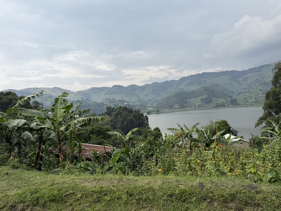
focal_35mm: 24
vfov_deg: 56.8
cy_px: 106
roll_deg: +3.0
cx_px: 140
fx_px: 195
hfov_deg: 71.6
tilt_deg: -4.4
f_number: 1.78
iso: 80
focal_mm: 6.76
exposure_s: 1/1385
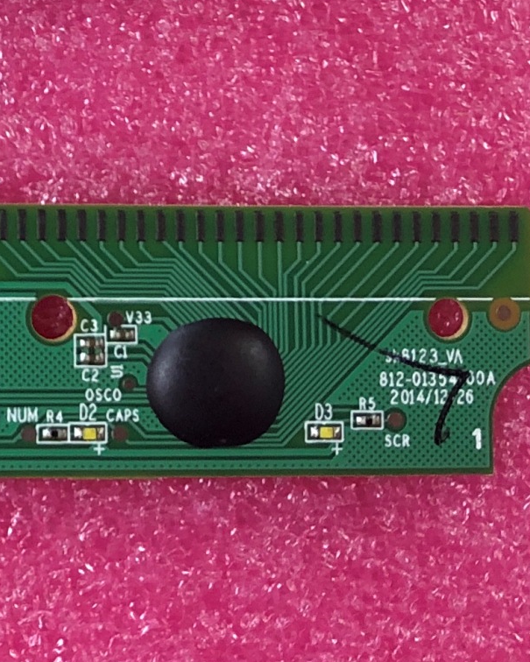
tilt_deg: -85.9
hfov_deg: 38.7
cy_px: 330
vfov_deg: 49.1
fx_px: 725
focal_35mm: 37
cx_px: 109
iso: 40
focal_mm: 3.99
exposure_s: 1/17
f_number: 1.8
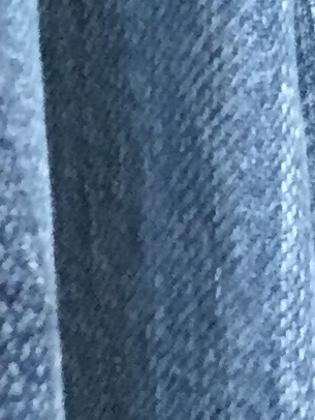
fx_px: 2824
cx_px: 1223
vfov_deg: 7.7
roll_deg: -1.5
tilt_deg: -14.4
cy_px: -703
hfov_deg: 5.6
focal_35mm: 233
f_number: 2.2
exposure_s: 1/30
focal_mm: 4.15
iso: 160
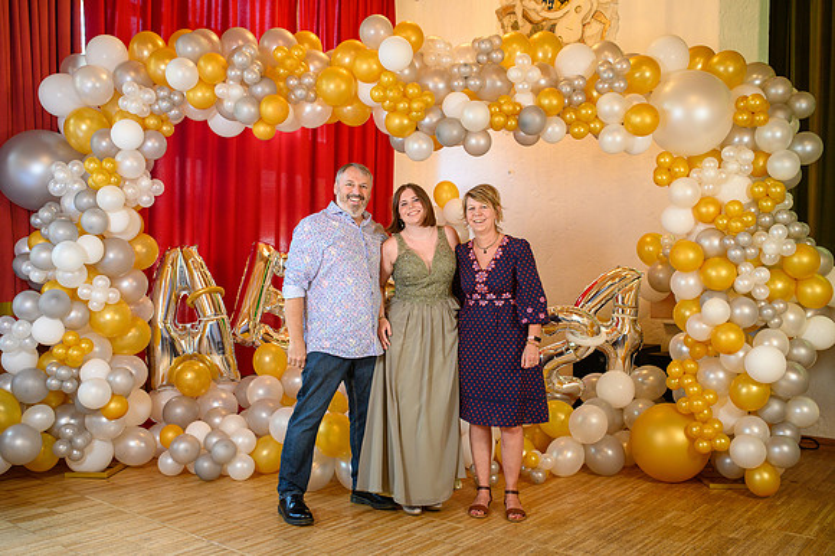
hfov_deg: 54.5
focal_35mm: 35
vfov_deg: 37.8
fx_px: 811
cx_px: 418
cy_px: 278
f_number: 3.5
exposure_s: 1/100
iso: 1250
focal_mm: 35
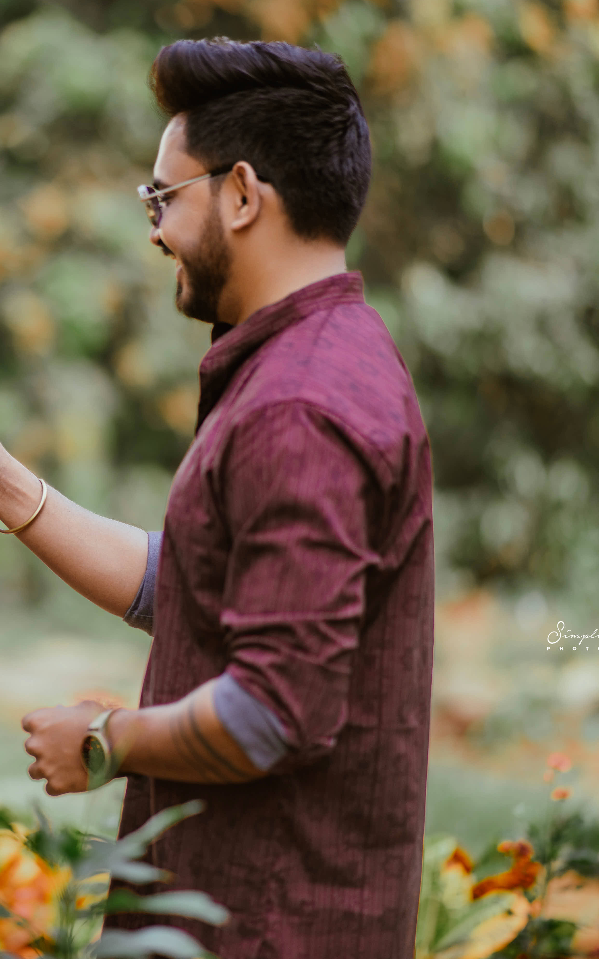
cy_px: 483
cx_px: 58
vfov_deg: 15.9
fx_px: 3422
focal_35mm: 131
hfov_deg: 10.0
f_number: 1.4
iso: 125
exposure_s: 1/1250
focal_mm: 85
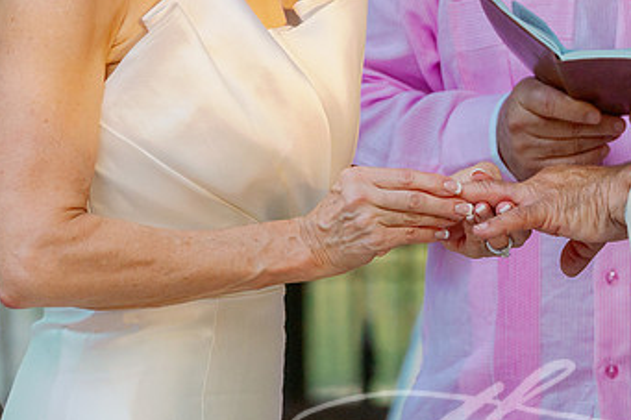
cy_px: 5
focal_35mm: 577
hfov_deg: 3.6
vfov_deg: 2.4
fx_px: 10108
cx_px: 634
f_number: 3.5
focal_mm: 200
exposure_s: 1/250
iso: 320
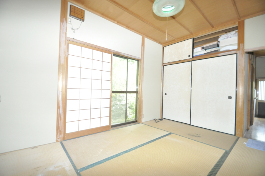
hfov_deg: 100.5
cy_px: 88
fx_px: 110
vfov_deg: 77.2
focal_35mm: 15
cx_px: 132
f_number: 4
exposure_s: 1/60
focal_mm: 10
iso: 800
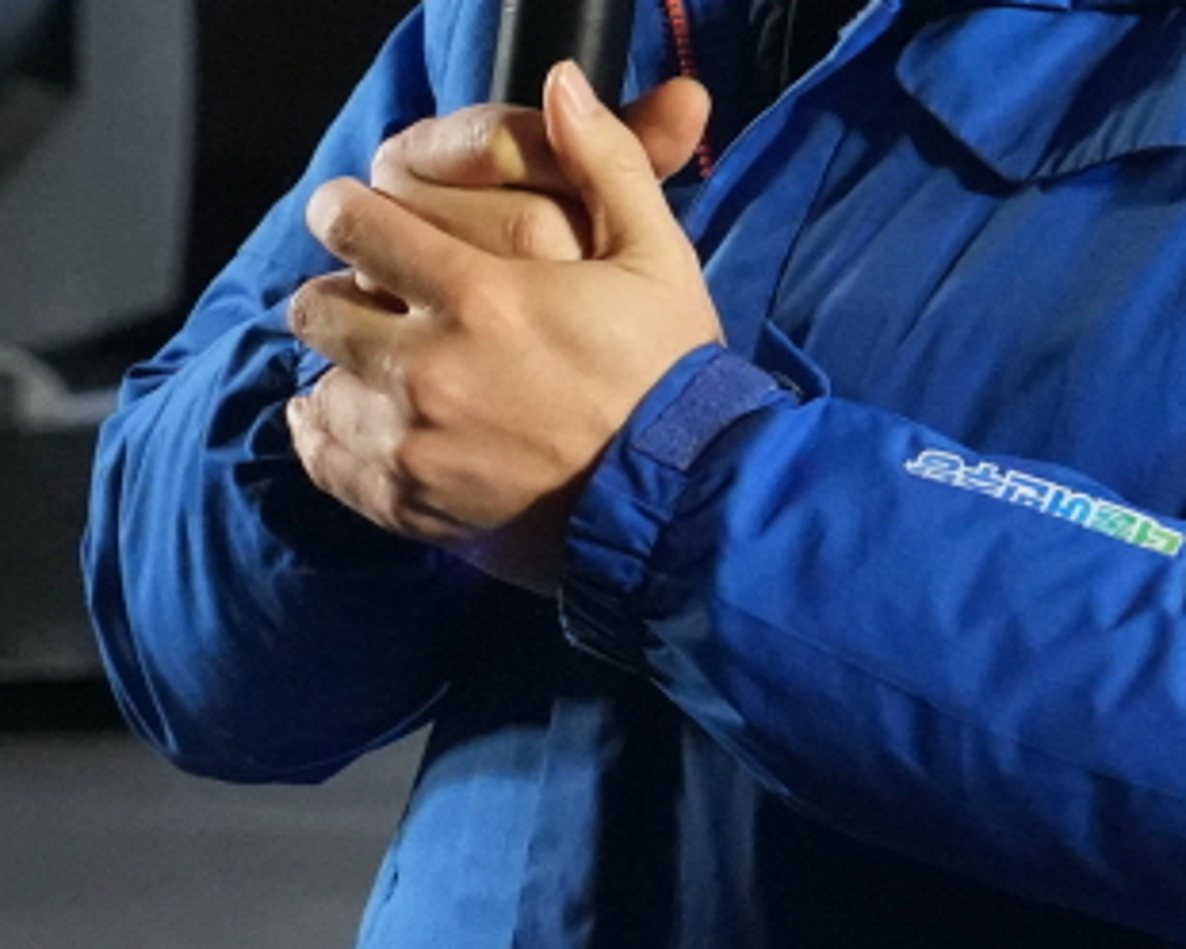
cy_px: 188
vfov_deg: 2.7
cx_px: 122
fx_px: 20078
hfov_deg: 3.4
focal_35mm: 572
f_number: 5.6
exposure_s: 1/160
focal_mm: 105
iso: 5000
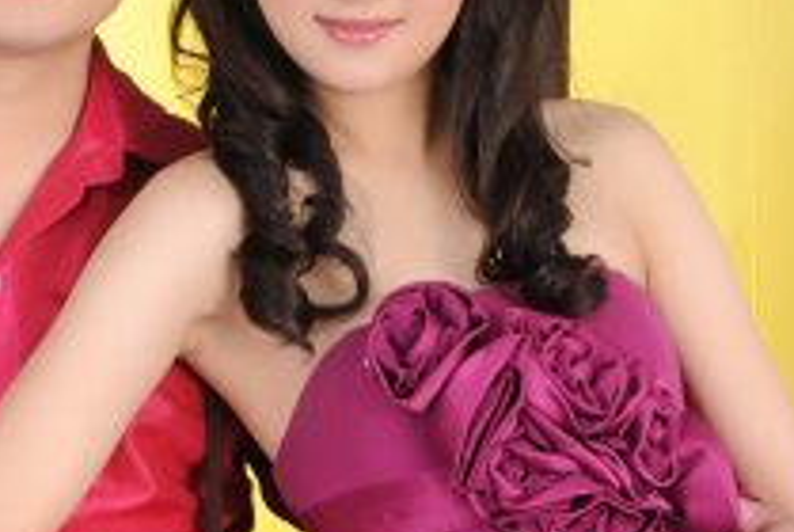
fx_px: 4550
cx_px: 110
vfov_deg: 6.7
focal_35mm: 206
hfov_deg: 9.9
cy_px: 279
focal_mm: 28
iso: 250
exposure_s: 1/125
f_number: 4
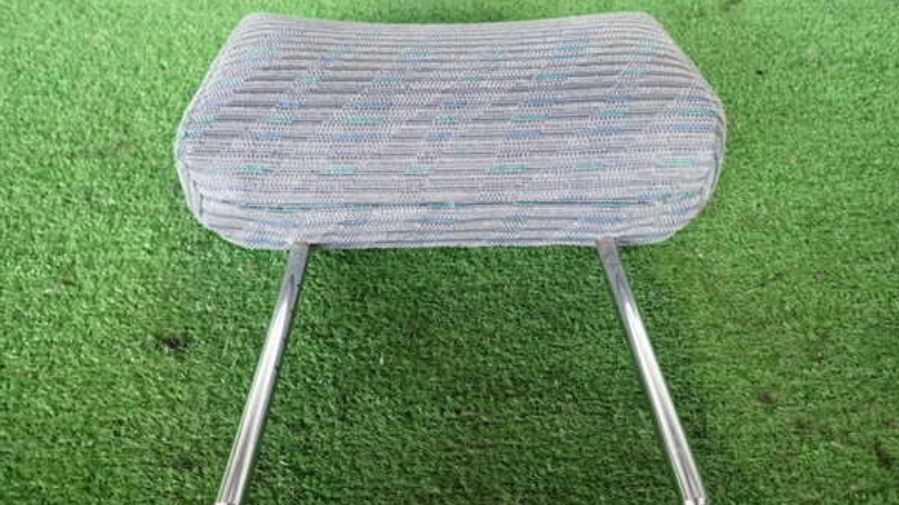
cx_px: 448
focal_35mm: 28
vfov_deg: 41.4
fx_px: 667
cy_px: 243
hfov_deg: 67.9
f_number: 2
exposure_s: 1/40
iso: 200
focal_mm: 4.5
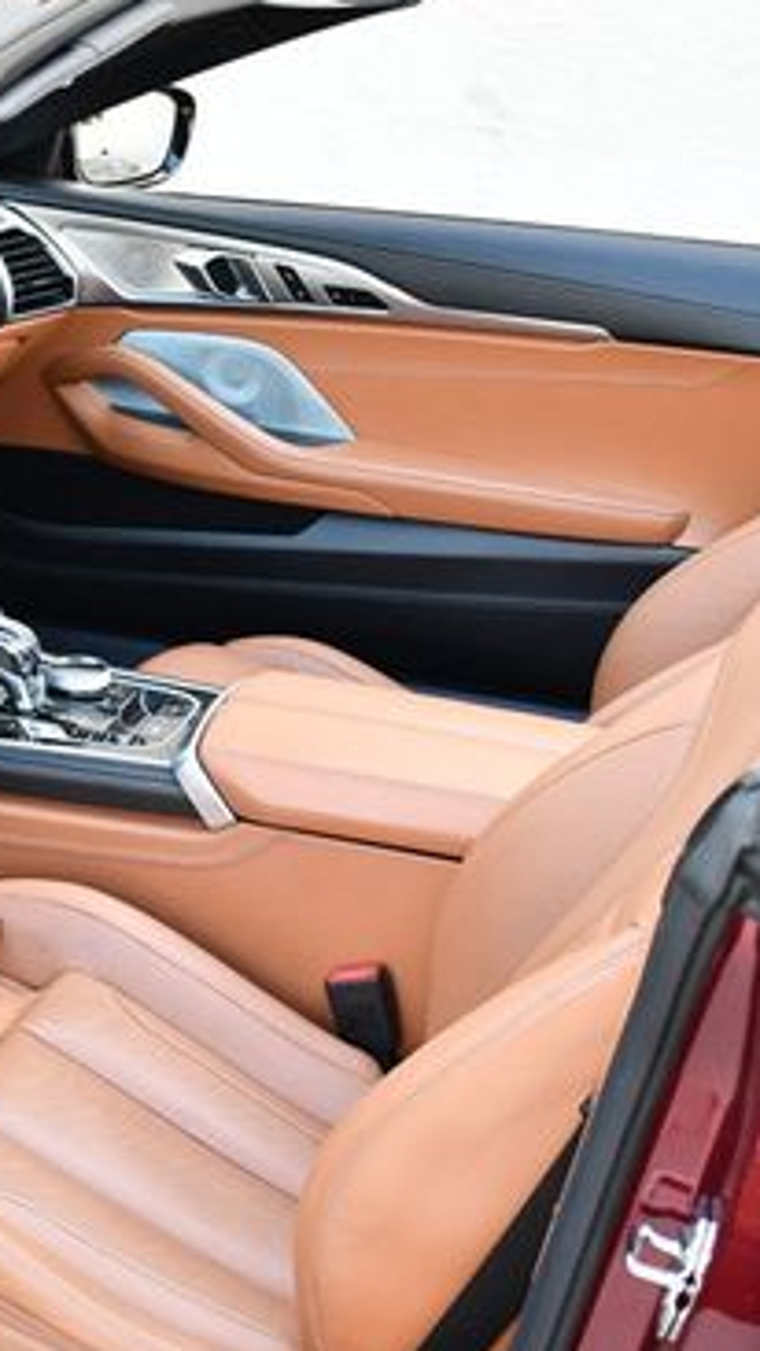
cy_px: 768
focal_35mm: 66
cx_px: 63
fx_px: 2363
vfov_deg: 31.8
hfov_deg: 18.0
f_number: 3.5
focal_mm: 18
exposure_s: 1/250
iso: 720
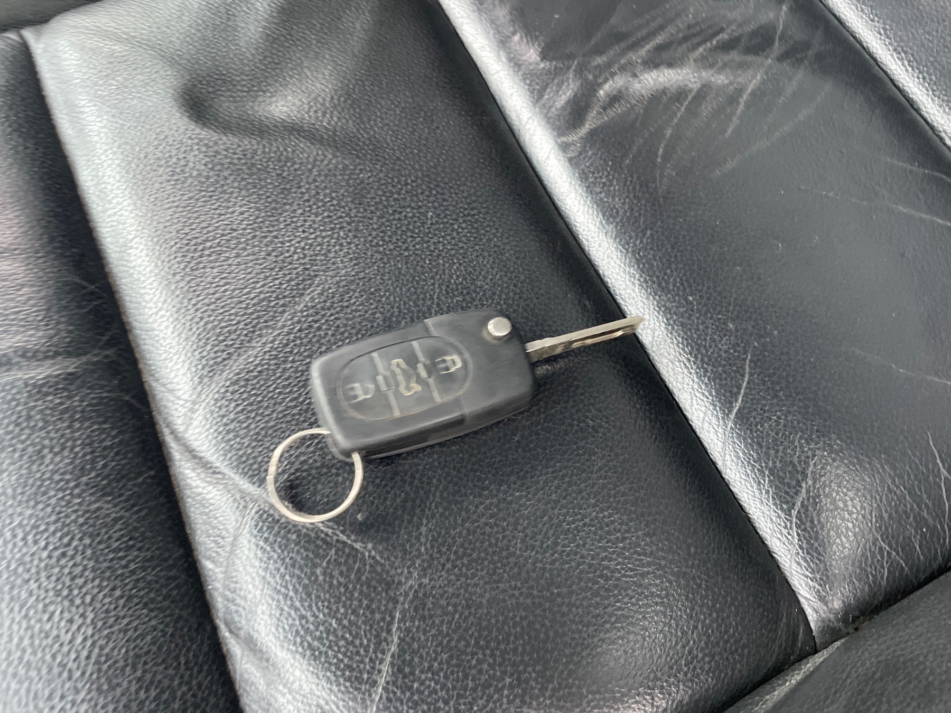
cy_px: 356
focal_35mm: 26
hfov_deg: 67.3
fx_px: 714
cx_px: 476
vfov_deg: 53.1
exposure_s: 1/60
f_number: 1.6
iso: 400
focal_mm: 4.2
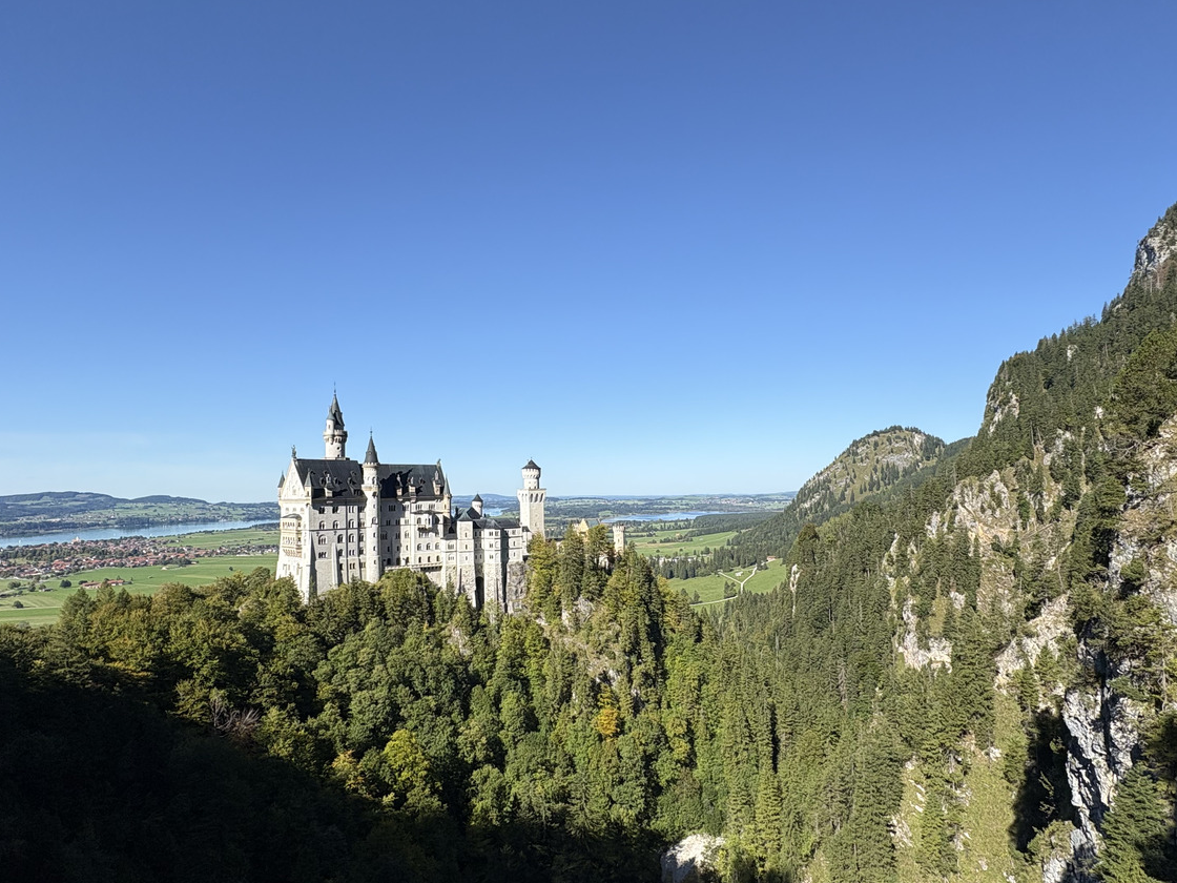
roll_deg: +1.0
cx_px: 623
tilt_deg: +1.9
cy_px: 478
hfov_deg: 81.7
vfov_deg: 65.9
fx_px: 680
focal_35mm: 20
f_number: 2.2
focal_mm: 2.22
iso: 50
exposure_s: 1/2208
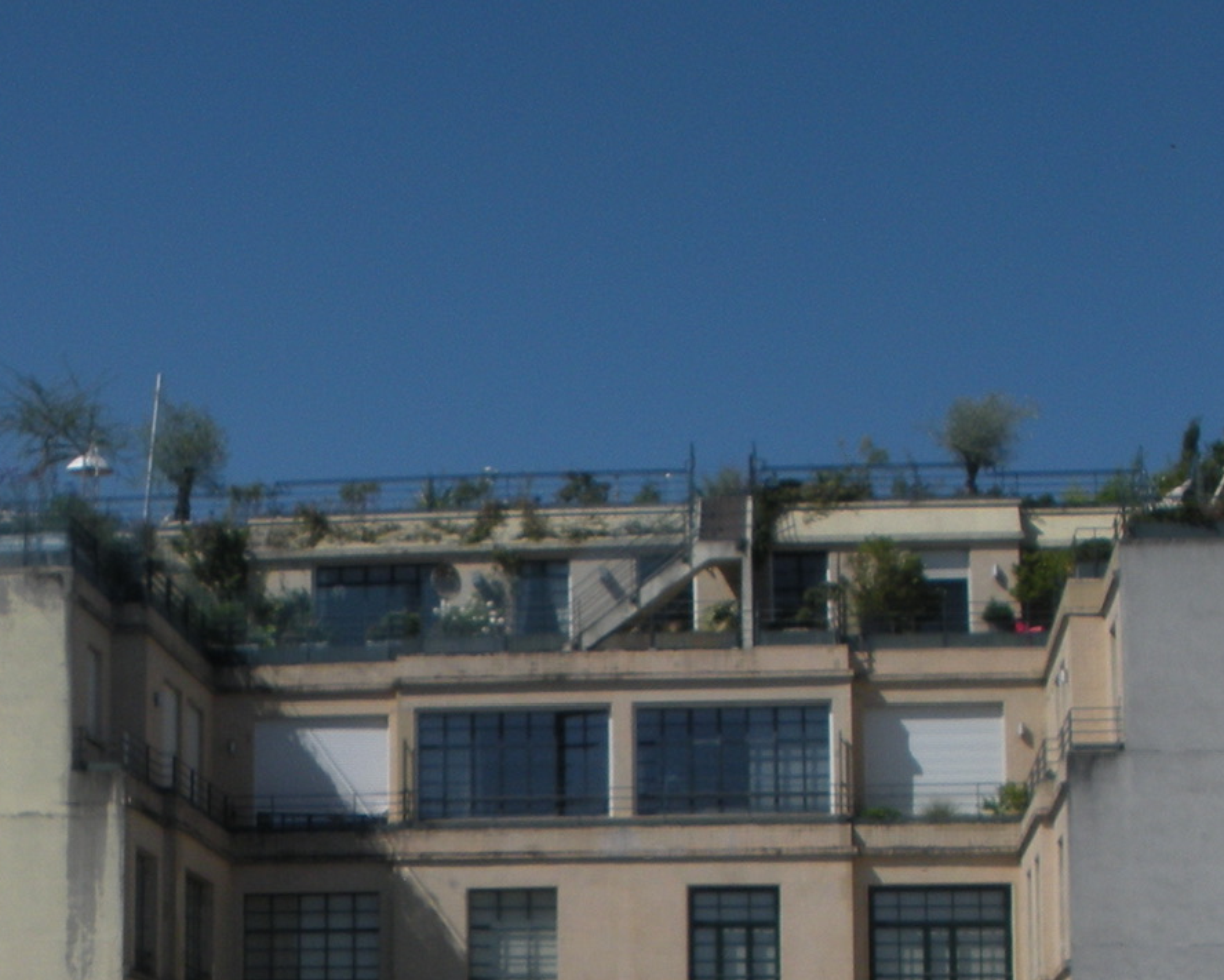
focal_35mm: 81
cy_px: 1025
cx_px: 310
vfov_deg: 18.4
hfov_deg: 23.3
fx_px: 2935
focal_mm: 6.3
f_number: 5.6
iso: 64
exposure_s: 1/496
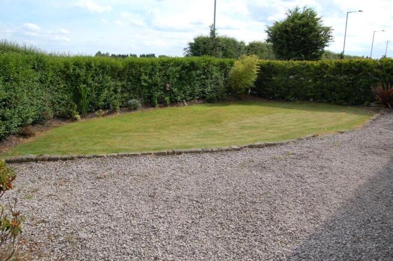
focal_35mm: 27
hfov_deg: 67.5
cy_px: 130
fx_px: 294
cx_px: 196
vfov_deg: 47.8
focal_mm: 18
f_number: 8
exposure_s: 1/250
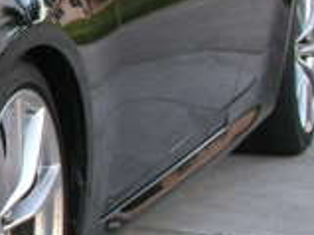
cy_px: 47
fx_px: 1686
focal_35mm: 186
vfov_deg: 8.0
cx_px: -271
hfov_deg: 10.0
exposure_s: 1/50
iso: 50
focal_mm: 9.5
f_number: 2.8
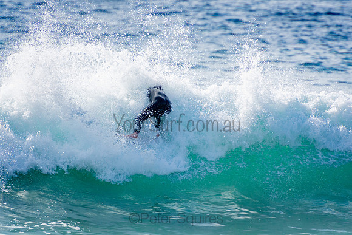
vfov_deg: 2.3
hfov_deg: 3.4
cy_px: 118
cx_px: 176
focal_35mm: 600
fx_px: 5868
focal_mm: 400
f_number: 5.6
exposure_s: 1/2000
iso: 320
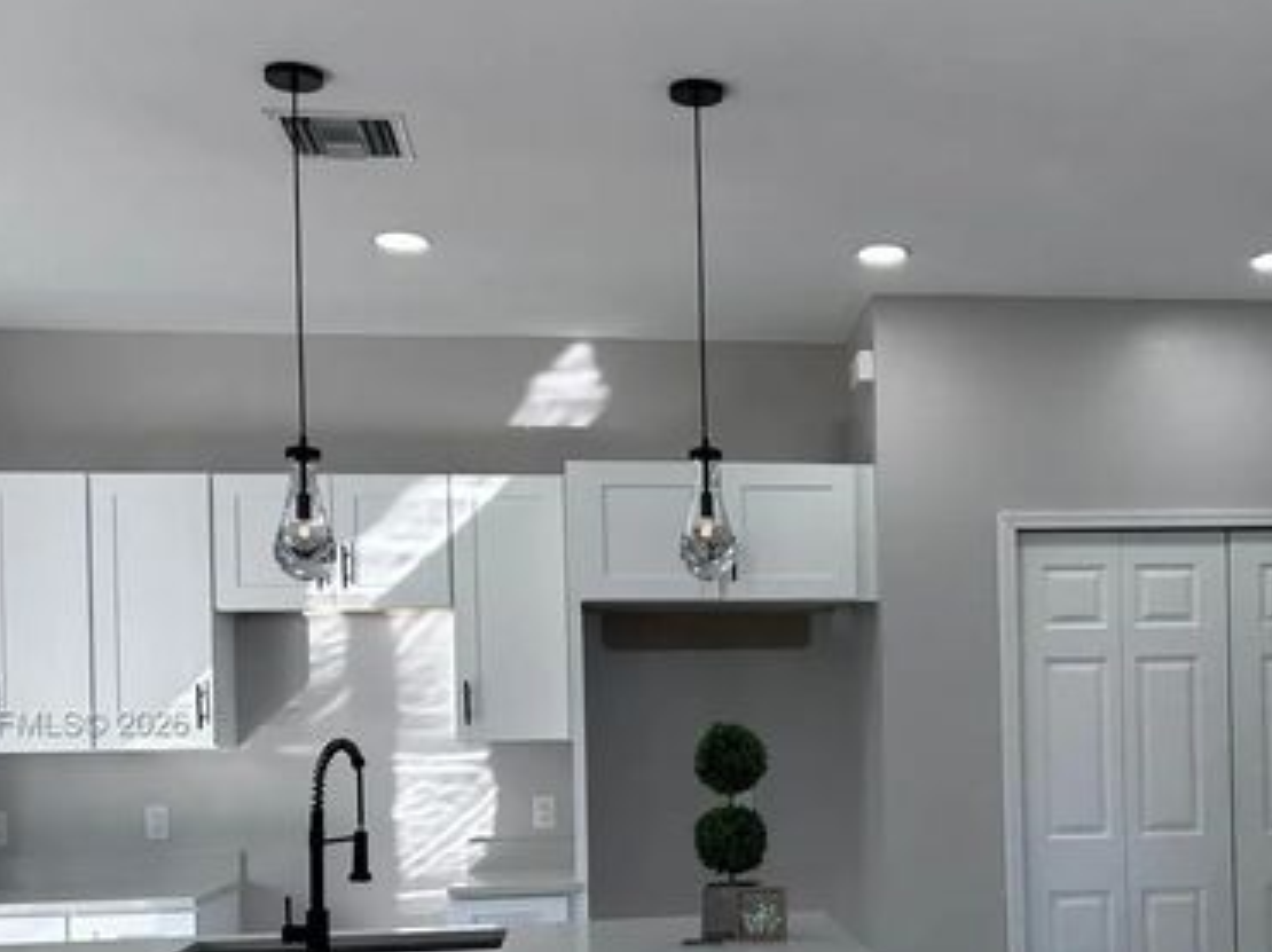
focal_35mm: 45
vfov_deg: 31.5
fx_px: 1652
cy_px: 725
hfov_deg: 41.5
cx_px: 859
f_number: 1.5
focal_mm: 5.7
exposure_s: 1/214
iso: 50
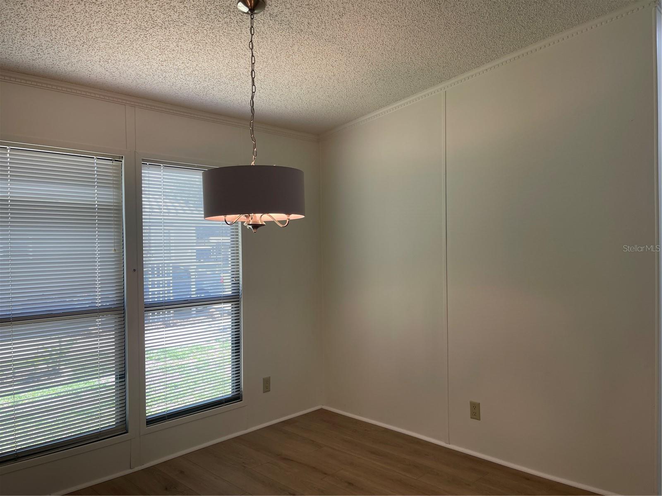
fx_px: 478
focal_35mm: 25
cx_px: 331
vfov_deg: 54.9
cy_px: 248
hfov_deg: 69.4
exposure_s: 1/120
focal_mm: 5.1
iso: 40
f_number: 1.6
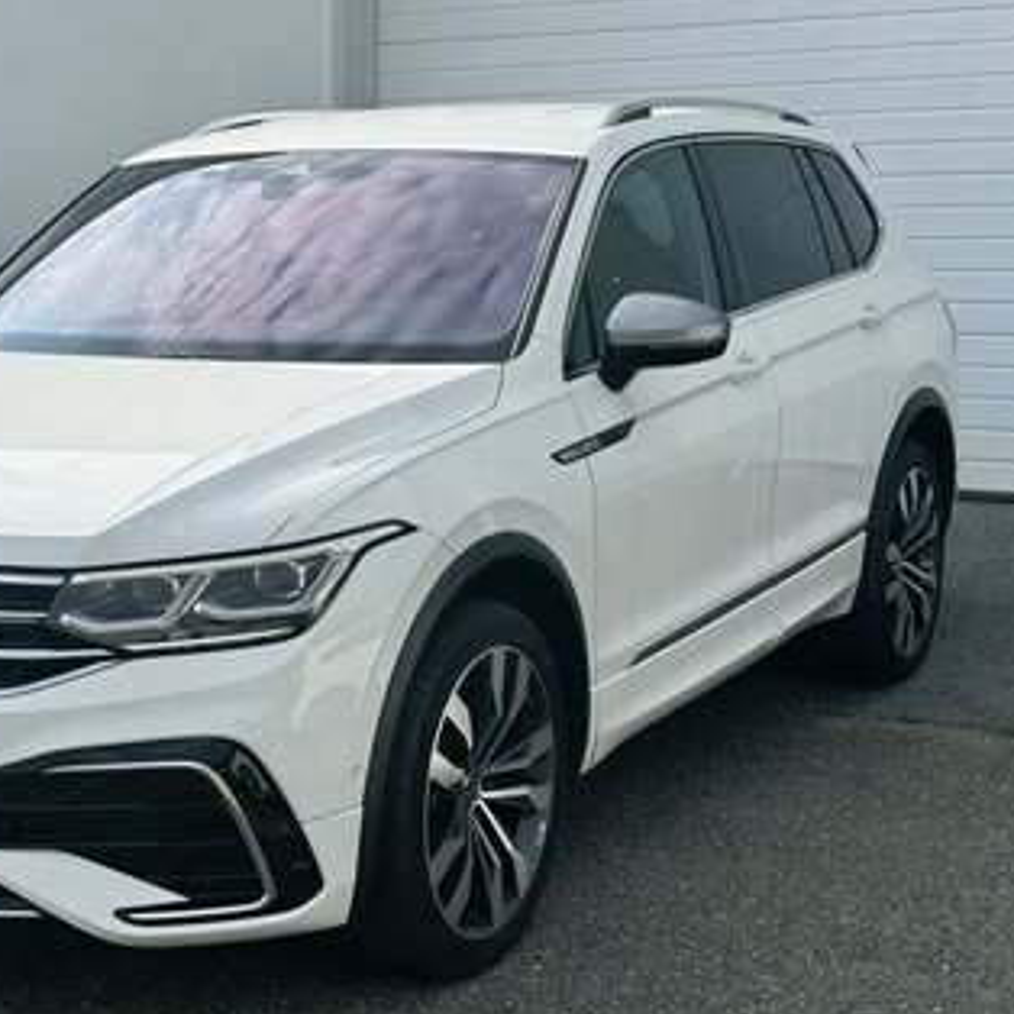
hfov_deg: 25.8
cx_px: 274
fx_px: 2187
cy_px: 559
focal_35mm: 66
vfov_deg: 26.1
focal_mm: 6.76
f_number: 1.78
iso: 64
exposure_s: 1/5848
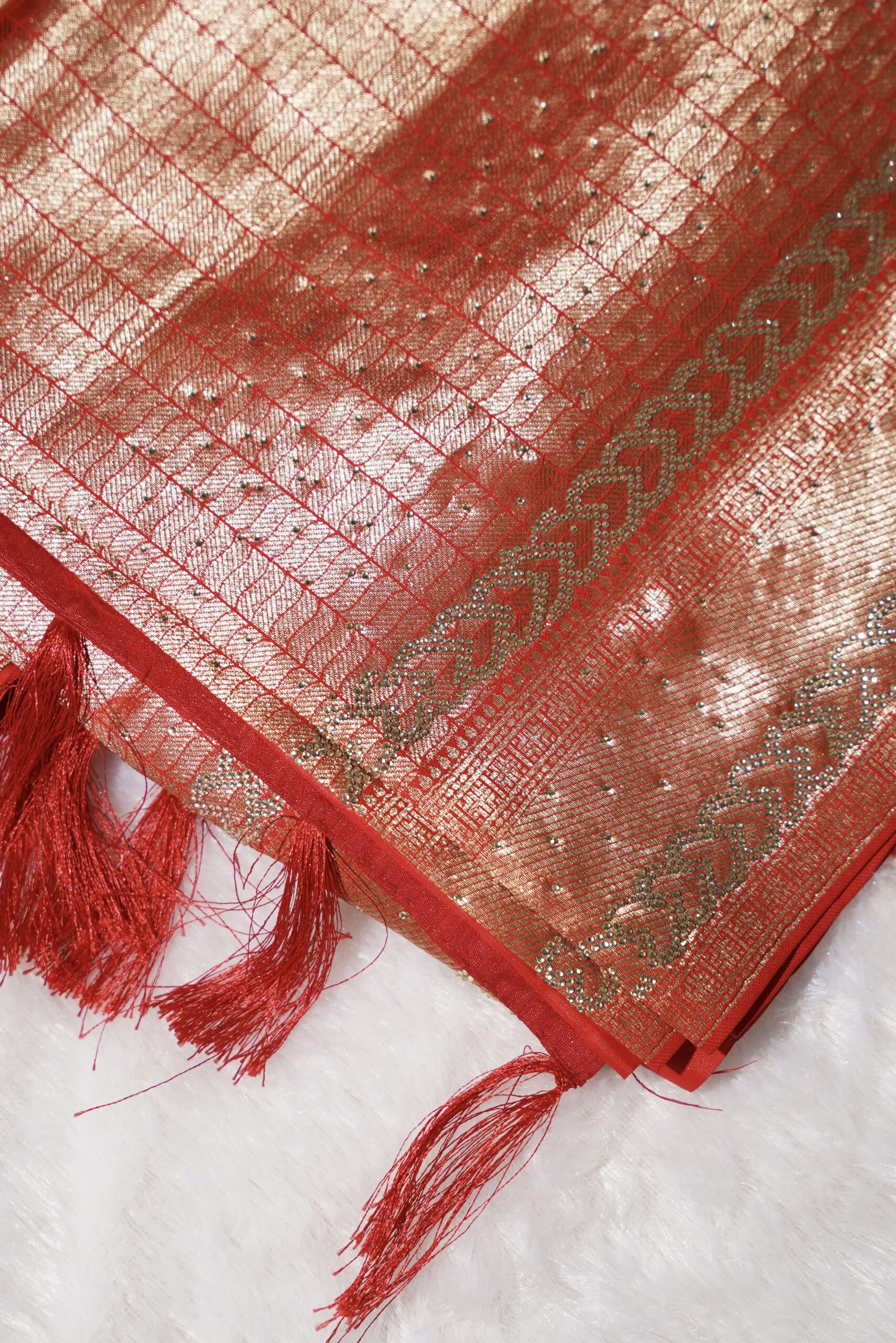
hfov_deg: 13.0
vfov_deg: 19.5
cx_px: 448
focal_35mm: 105
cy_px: 672
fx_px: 3919
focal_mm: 70
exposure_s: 1/200
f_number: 2.8
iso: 250
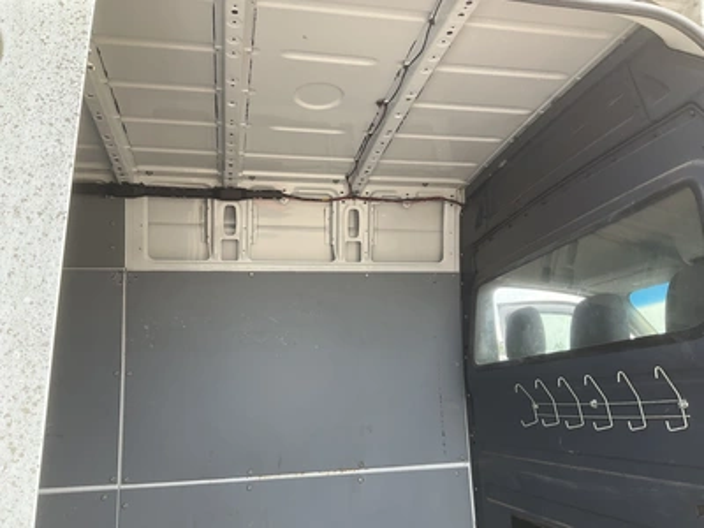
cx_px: 352
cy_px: 264
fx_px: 590
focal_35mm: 29
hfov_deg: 61.7
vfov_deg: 48.2
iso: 25
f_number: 1.8
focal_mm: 3
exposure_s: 1/190
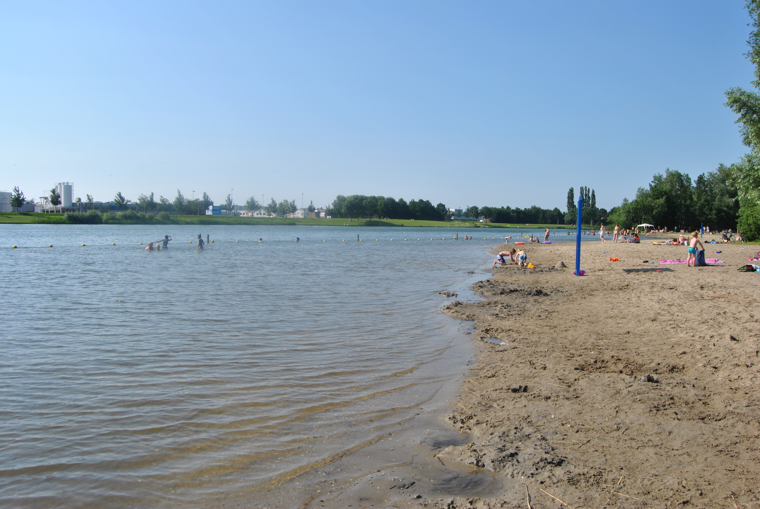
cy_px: 254
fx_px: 571
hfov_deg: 67.3
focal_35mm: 27
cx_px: 380
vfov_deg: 48.0
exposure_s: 1/250
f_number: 8
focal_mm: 18
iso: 100
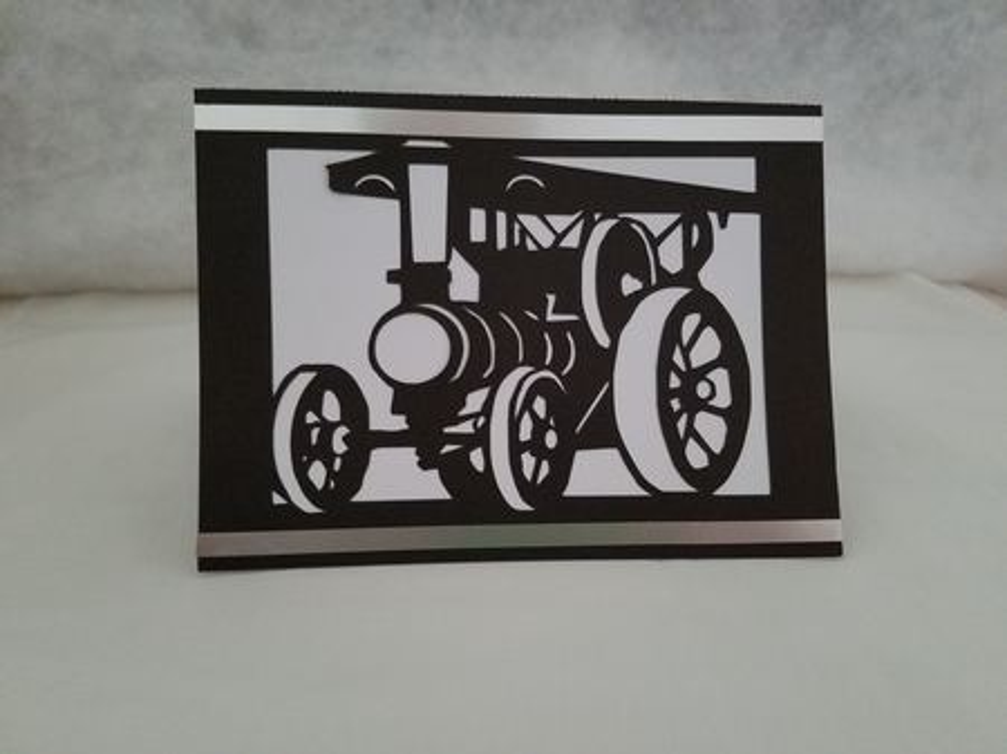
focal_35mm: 26
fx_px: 756
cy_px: 377
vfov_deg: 53.0
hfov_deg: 67.3
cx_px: 504
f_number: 1.7
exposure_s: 1/10
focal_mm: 4.2
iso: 250
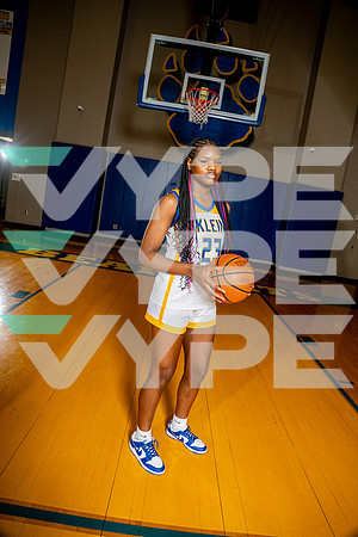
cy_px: 268
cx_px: 179
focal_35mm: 22
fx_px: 328
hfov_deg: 57.2
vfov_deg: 78.6
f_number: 4
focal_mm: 22
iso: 160
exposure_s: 1/250
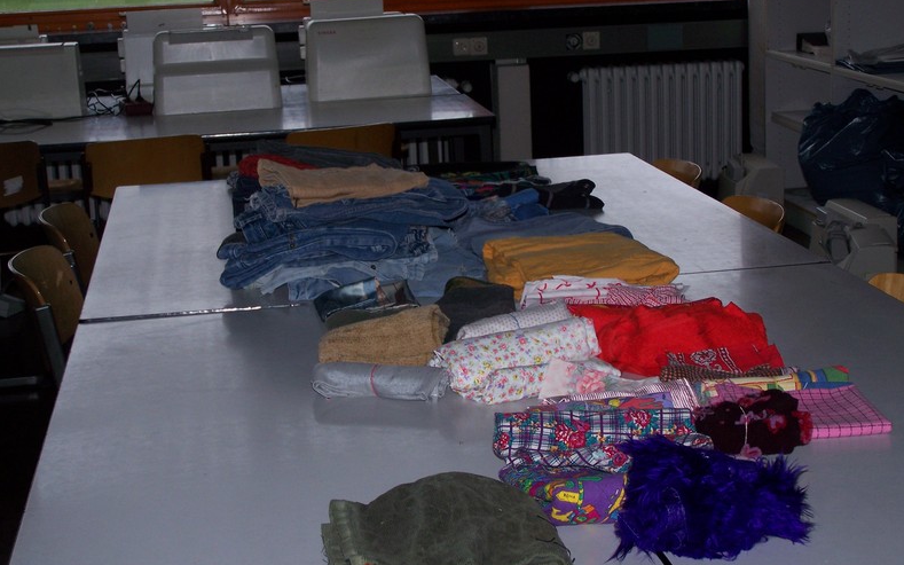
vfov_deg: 18.1
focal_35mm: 72
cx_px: 456
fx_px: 1774
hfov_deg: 28.6
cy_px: 258
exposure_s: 1/80
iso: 80
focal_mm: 11.1
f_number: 3.2
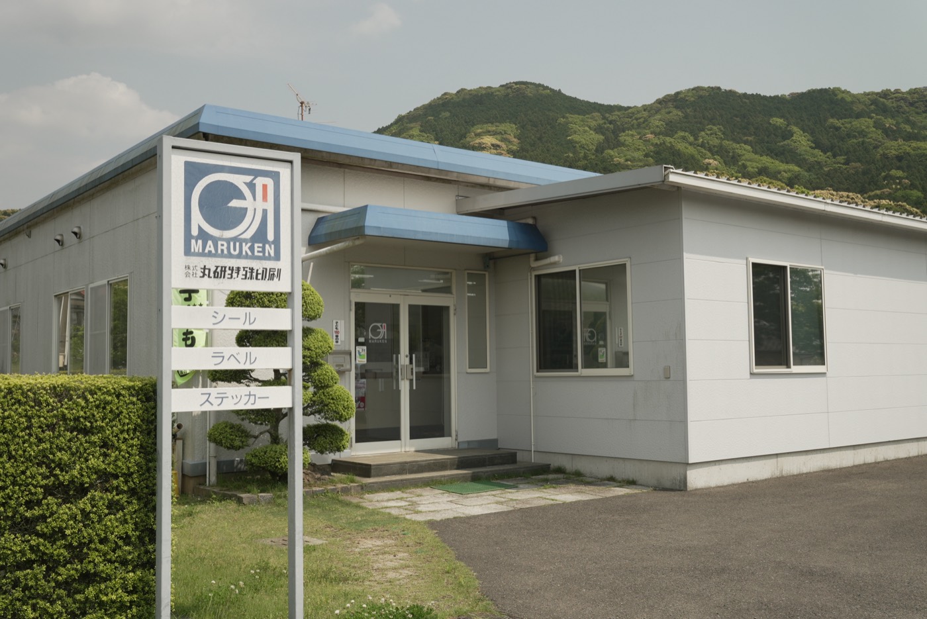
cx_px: 464
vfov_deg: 37.9
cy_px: 310
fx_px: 902
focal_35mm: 35
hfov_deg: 54.4
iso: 320
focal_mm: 35
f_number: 11
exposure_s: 1/125
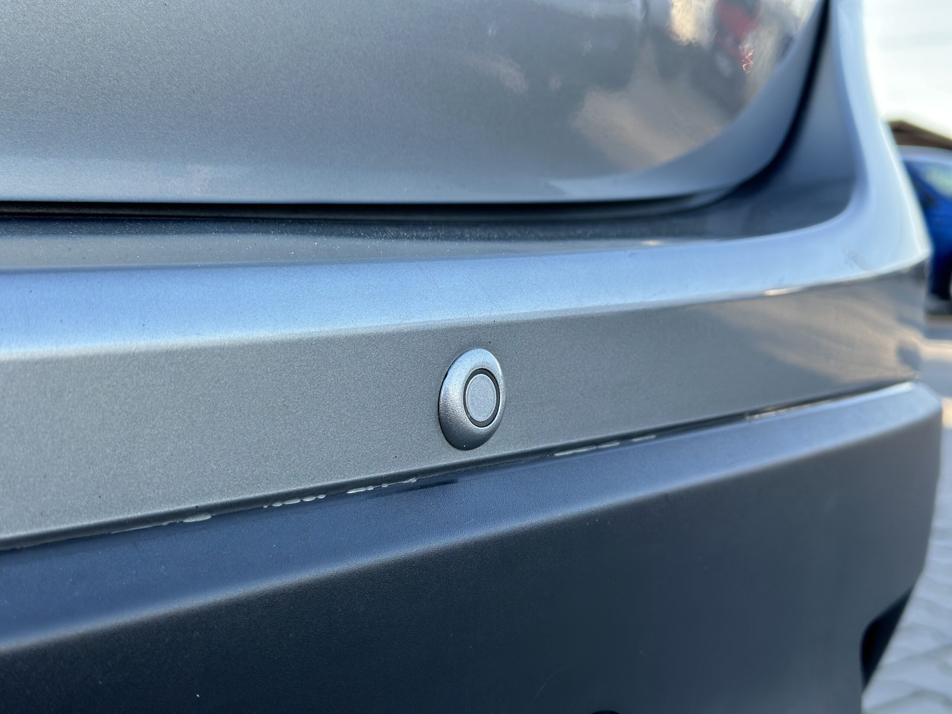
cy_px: 357
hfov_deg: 39.7
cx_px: 476
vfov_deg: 30.3
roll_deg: -0.1
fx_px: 1320
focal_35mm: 48
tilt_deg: -4.4
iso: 80
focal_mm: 6.86
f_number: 1.78
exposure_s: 1/464
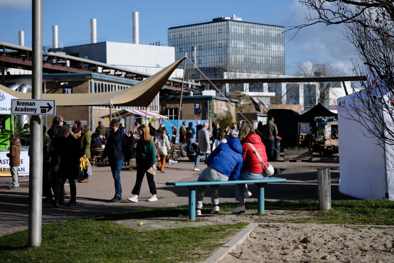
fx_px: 744
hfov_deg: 29.7
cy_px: 132
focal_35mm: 68
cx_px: 197
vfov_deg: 20.0
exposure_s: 1/5400
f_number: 2.8
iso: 320
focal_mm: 45.6
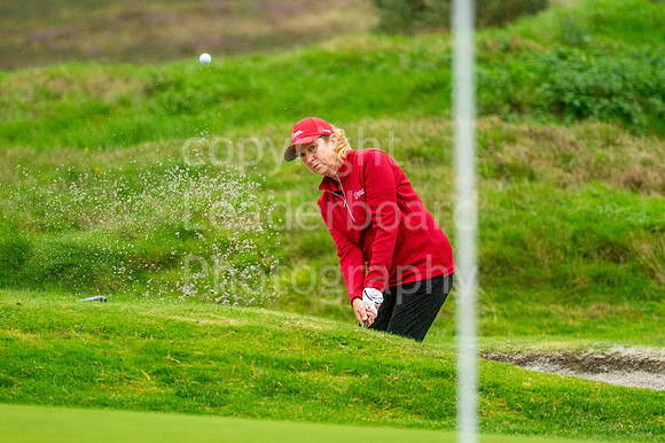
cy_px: 222
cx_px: 332
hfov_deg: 4.6
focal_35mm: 450
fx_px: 8307
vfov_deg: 3.1
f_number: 4
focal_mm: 300
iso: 800
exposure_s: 1/1600
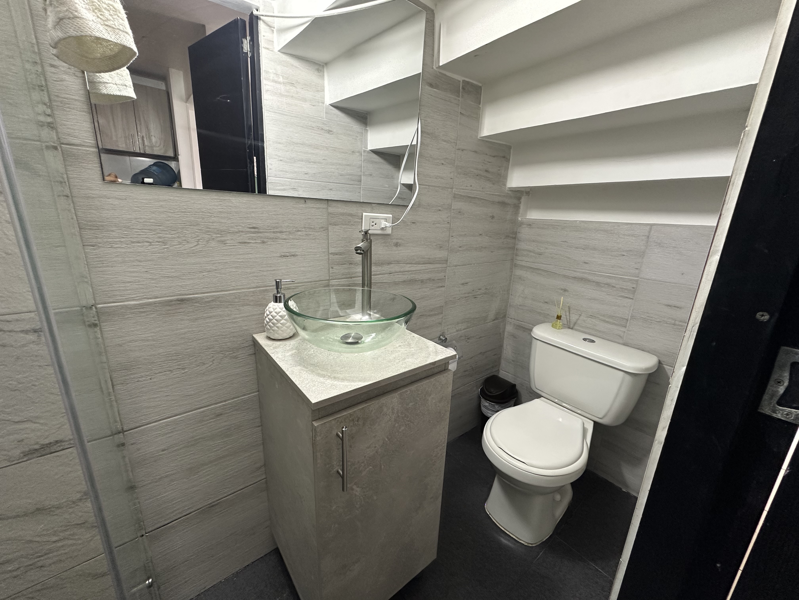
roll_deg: -2.1
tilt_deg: -14.5
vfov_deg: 85.7
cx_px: 400
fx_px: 323
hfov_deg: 102.1
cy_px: 300
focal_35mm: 14
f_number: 2.2
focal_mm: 2.22
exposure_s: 1/60
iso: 200
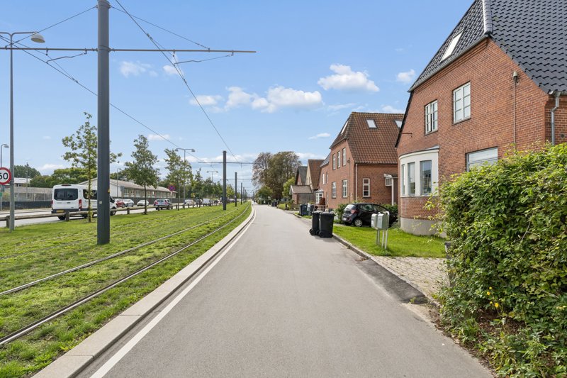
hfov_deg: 81.2
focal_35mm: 21
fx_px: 331
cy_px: 189
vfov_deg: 59.5
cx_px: 284
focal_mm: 14
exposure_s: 1/640
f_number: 8
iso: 250
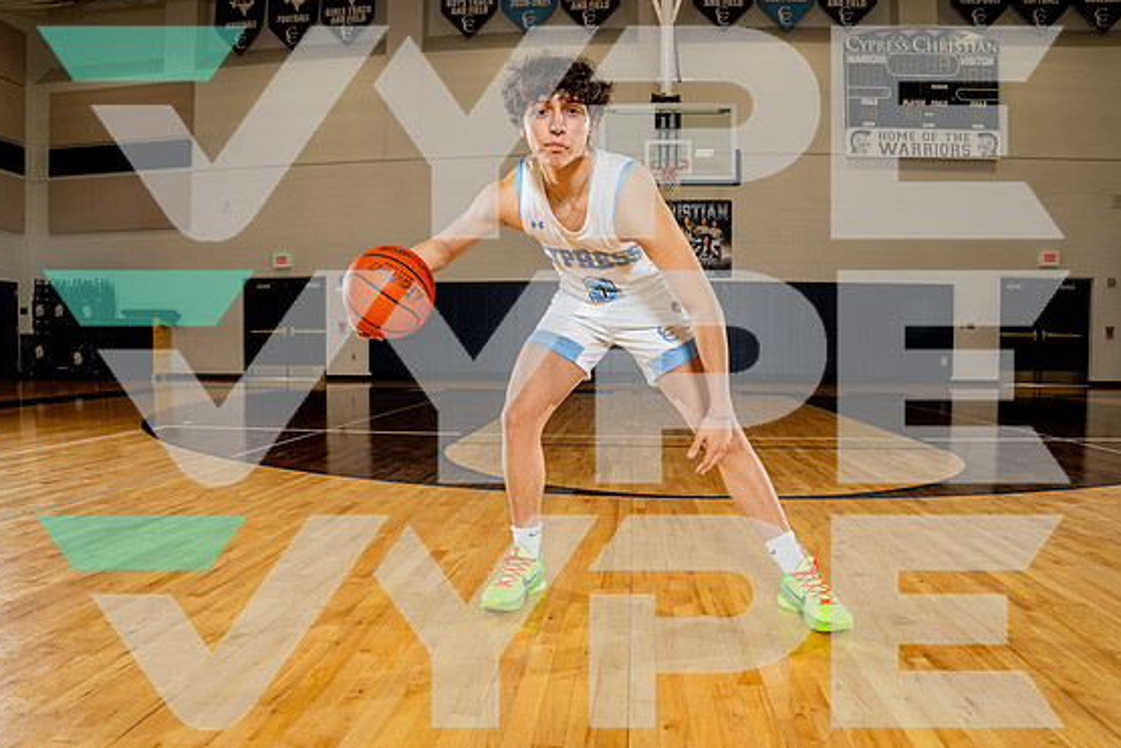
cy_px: 378
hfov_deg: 73.7
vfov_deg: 53.2
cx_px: 556
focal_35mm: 24
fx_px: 747
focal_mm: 23
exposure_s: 1/250
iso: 400
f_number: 5.6
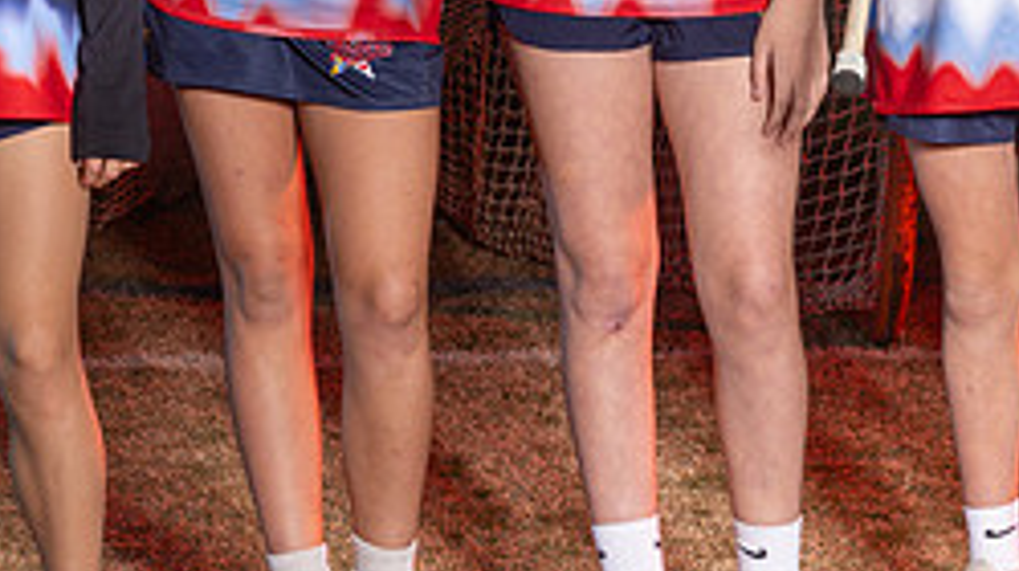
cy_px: -108
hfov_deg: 9.7
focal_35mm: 222
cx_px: 560
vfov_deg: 5.4
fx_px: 5992
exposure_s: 1/200
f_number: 9
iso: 64
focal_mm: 72
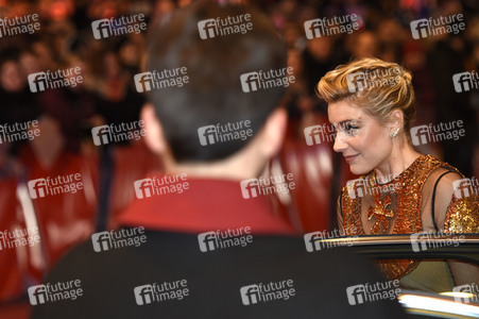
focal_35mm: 183
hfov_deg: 11.2
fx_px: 2433
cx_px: 240
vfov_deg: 7.5
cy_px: 160
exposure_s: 1/320
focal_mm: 122
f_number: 3.2
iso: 640
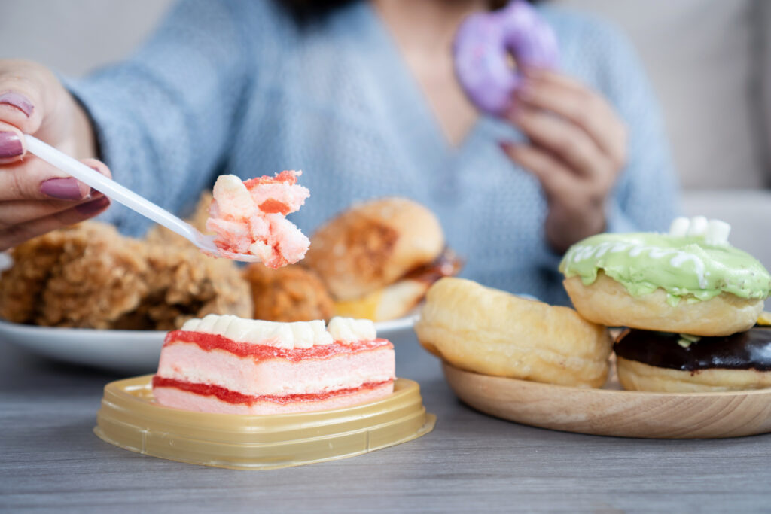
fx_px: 1124
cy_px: 257
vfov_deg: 25.8
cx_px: 386
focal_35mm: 52
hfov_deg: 37.8
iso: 100
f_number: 3.2
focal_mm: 35
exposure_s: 1/20
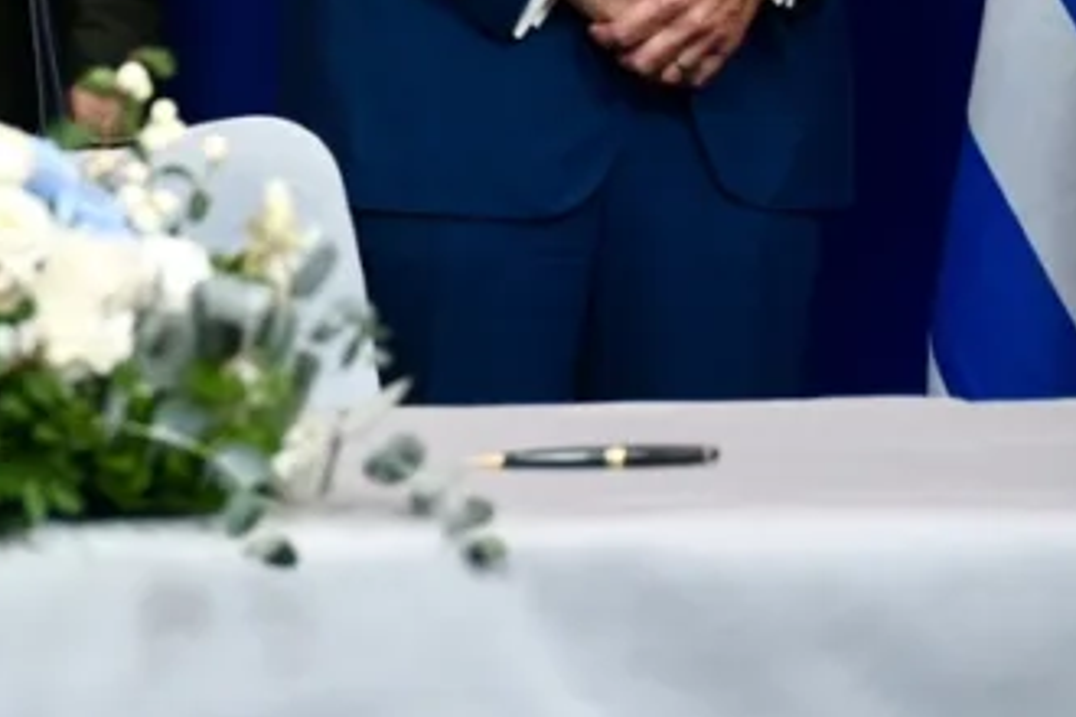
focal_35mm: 183
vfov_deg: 7.4
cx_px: -551
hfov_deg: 10.8
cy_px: -275
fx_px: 5469
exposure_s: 1/640
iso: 2000
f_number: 2.8
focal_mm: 59
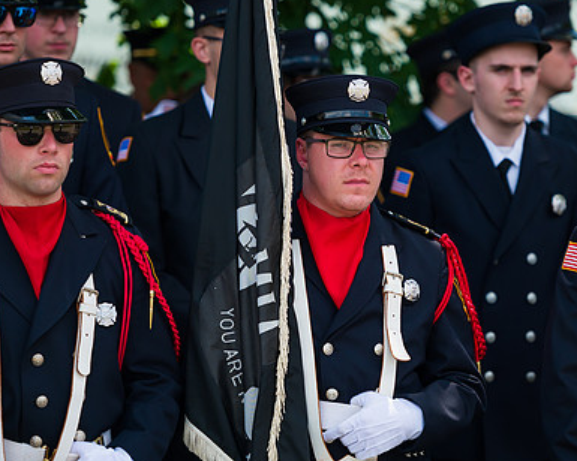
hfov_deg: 8.5
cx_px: 345
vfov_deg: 6.8
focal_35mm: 226
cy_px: 184
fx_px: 3859
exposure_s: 1/1600
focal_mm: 160
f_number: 3.2
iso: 200
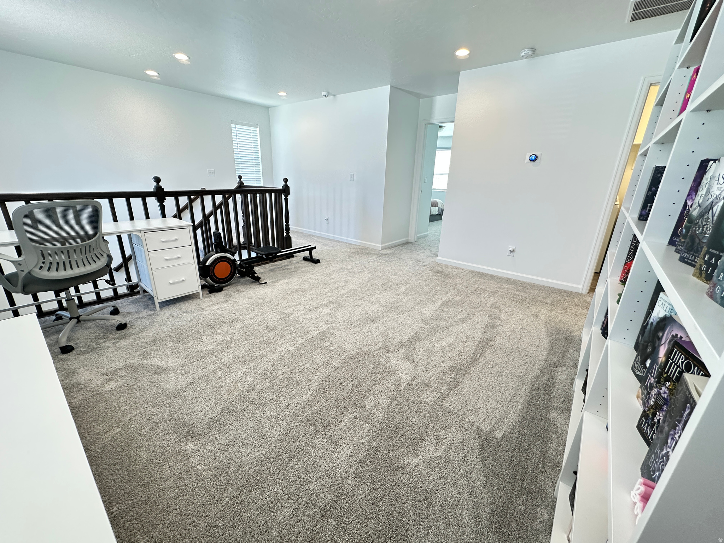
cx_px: 362
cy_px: 272
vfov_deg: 85.7
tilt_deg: -18.9
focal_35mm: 14
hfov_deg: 102.1
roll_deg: -1.7
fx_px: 293
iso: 200
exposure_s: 1/60
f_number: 2.2
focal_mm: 2.22
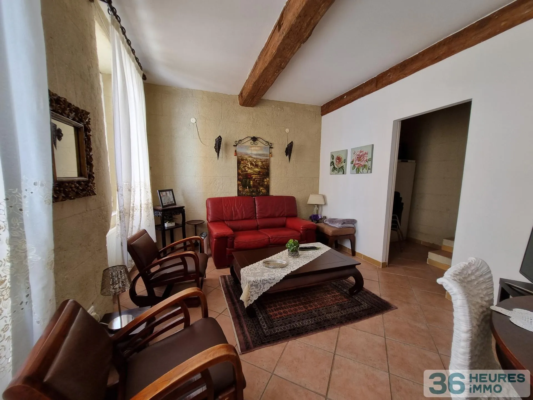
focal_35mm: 13
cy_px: 200
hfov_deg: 106.2
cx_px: 266
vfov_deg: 89.9
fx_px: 200
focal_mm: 1.74
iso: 80
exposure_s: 1/50
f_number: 2.2
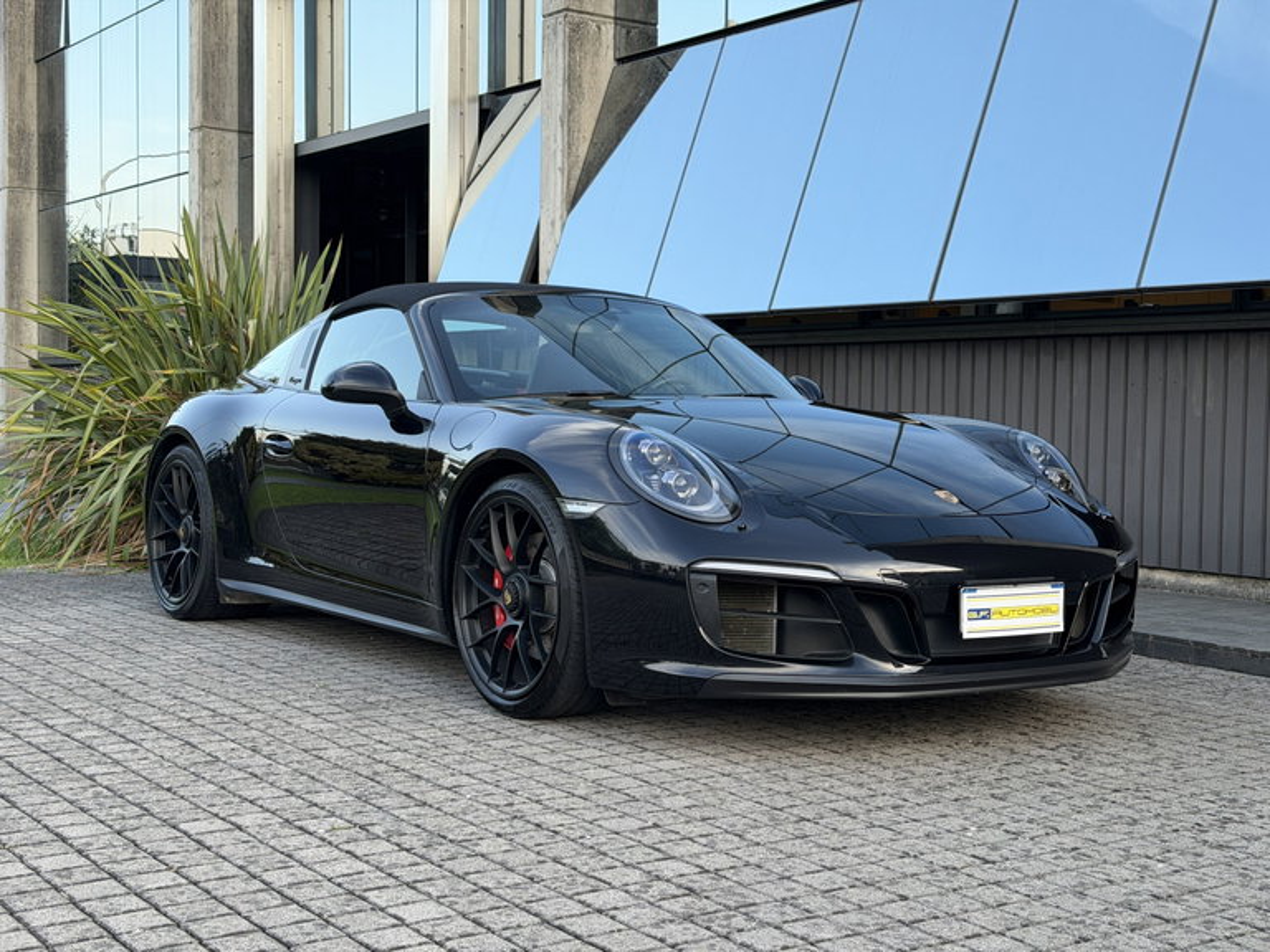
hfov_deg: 39.7
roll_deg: -2.4
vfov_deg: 30.3
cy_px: 476
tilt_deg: -2.3
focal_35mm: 48
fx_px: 1761
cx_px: 635
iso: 80
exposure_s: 1/388
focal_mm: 6.76
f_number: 1.78
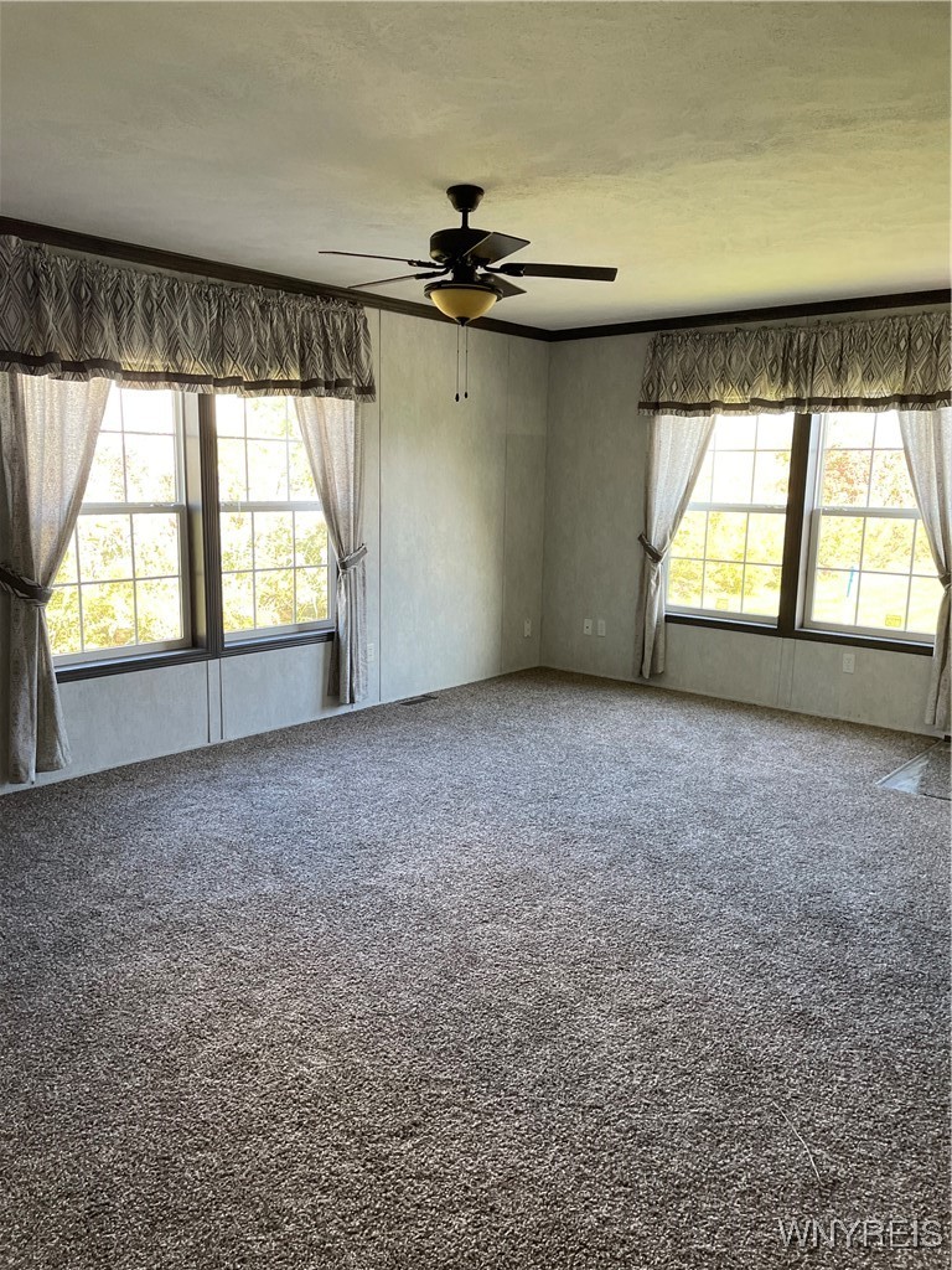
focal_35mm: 26
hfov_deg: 53.1
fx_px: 953
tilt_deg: -7.9
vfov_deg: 67.3
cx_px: 476
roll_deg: -0.6
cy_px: 635
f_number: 1.6
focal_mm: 4.2
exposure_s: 1/119
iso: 125
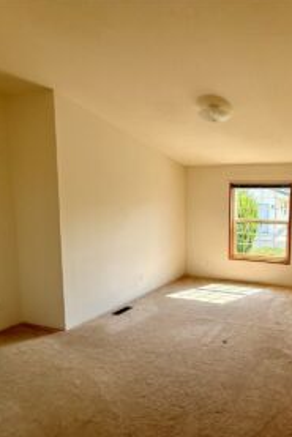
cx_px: 259
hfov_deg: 52.8
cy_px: 232
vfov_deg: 81.1
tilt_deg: -5.0
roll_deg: -1.2
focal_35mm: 21
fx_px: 255
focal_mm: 2.22
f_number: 2.2
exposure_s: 1/376
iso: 64
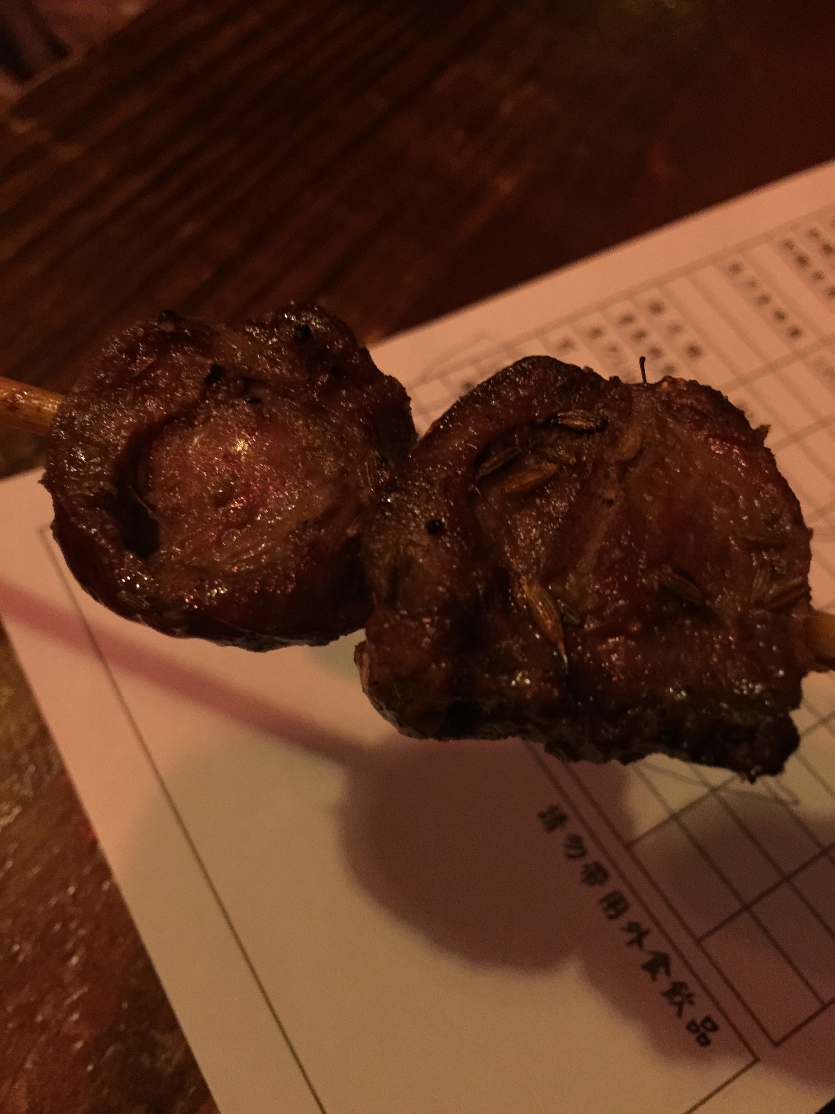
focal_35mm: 29
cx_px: 418
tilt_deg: -61.3
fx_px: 933
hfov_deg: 48.2
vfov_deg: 61.7
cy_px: 557
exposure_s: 1/4
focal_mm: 4.15
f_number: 2.2
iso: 200
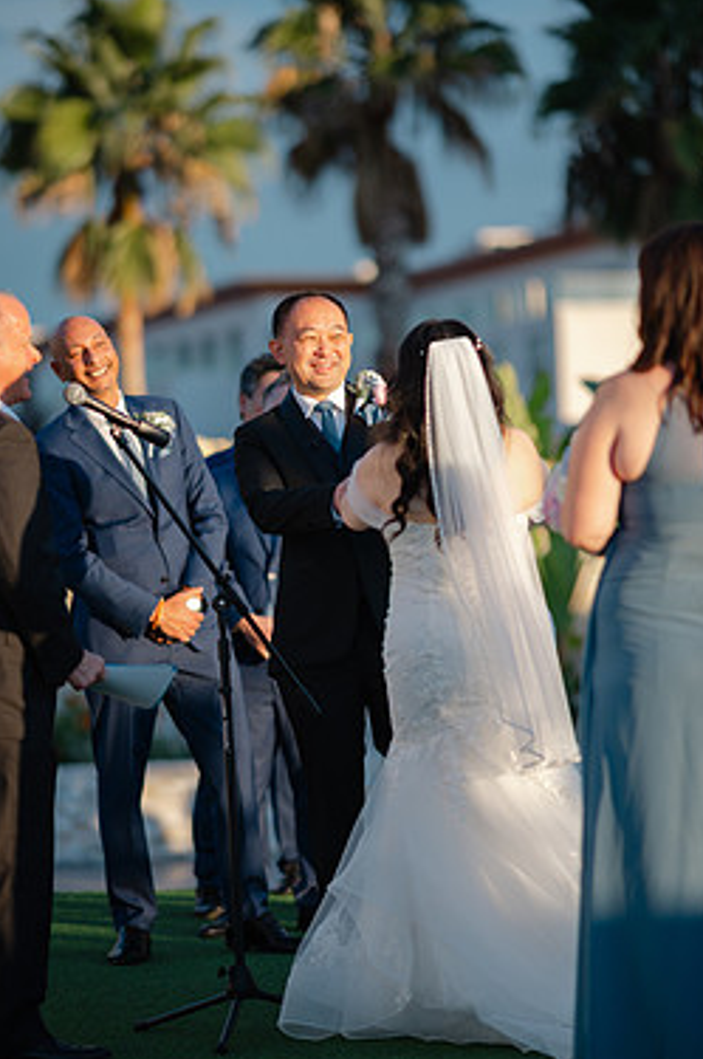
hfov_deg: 10.9
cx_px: 323
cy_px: 517
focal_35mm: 126
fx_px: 3701
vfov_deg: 16.3
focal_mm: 105
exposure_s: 1/5000
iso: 100
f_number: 1.4
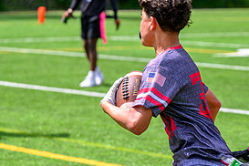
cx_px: 220
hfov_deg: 9.9
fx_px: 1432
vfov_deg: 6.6
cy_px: 101
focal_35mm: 207
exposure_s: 1/800
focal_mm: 79
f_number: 2.8
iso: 64
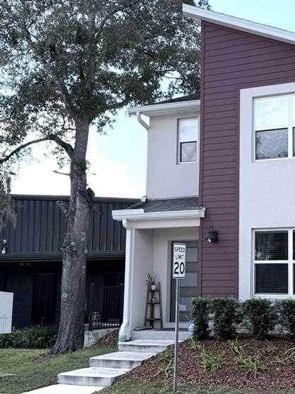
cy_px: 210
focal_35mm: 52
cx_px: 251
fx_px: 591
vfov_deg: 36.8
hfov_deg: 27.3
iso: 80
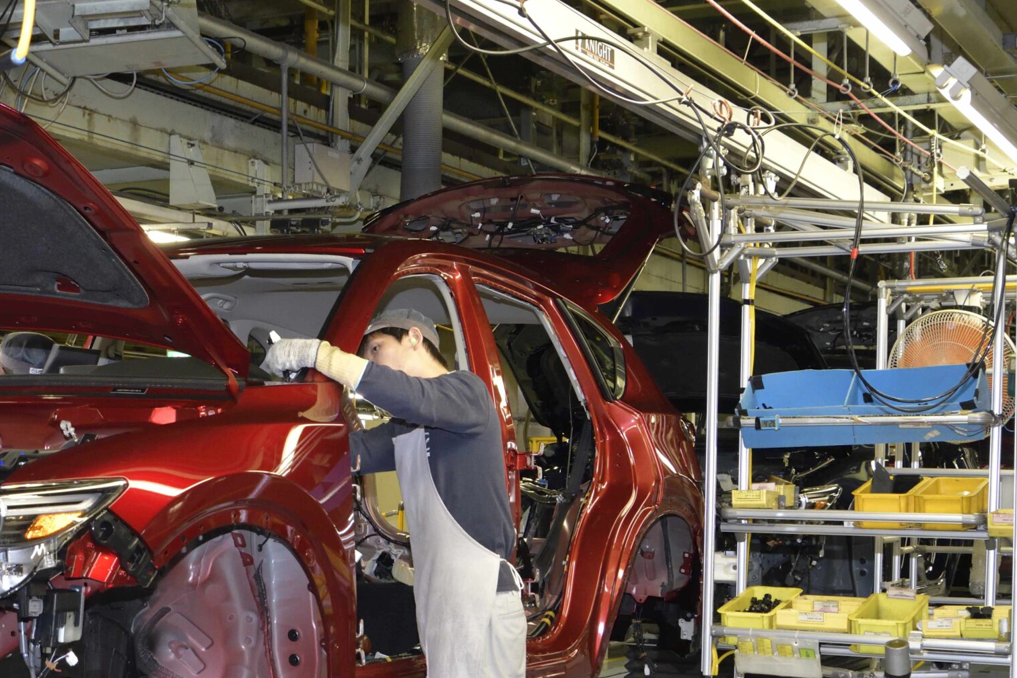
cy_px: 507
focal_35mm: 61
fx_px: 1723
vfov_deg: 22.1
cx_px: 235
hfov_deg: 32.2
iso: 1600
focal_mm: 24
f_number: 5.6
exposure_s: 1/60
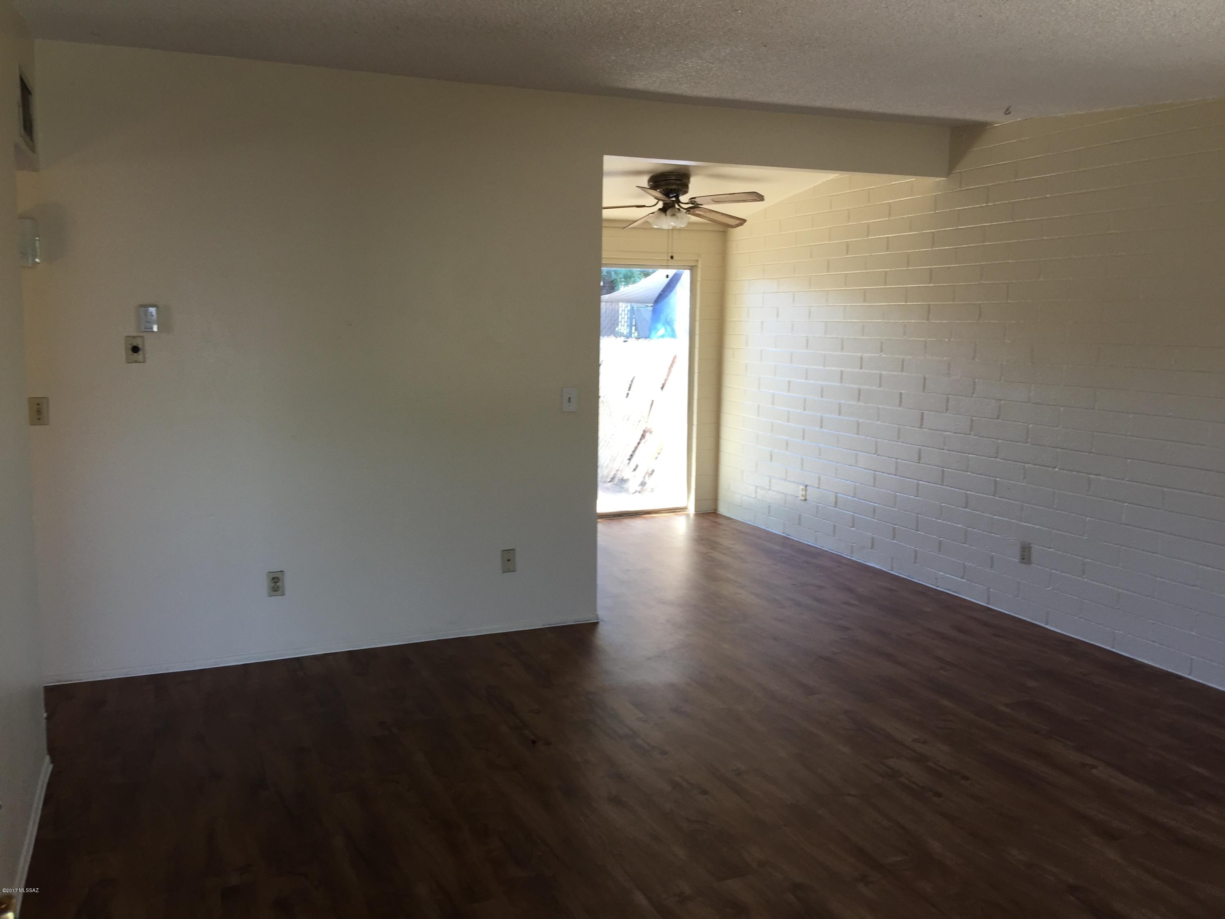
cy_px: 460
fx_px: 1026
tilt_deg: -7.9
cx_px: 612
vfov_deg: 48.2
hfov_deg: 61.7
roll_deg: +0.0
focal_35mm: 29
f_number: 2.2
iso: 40
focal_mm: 4.15
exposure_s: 1/60
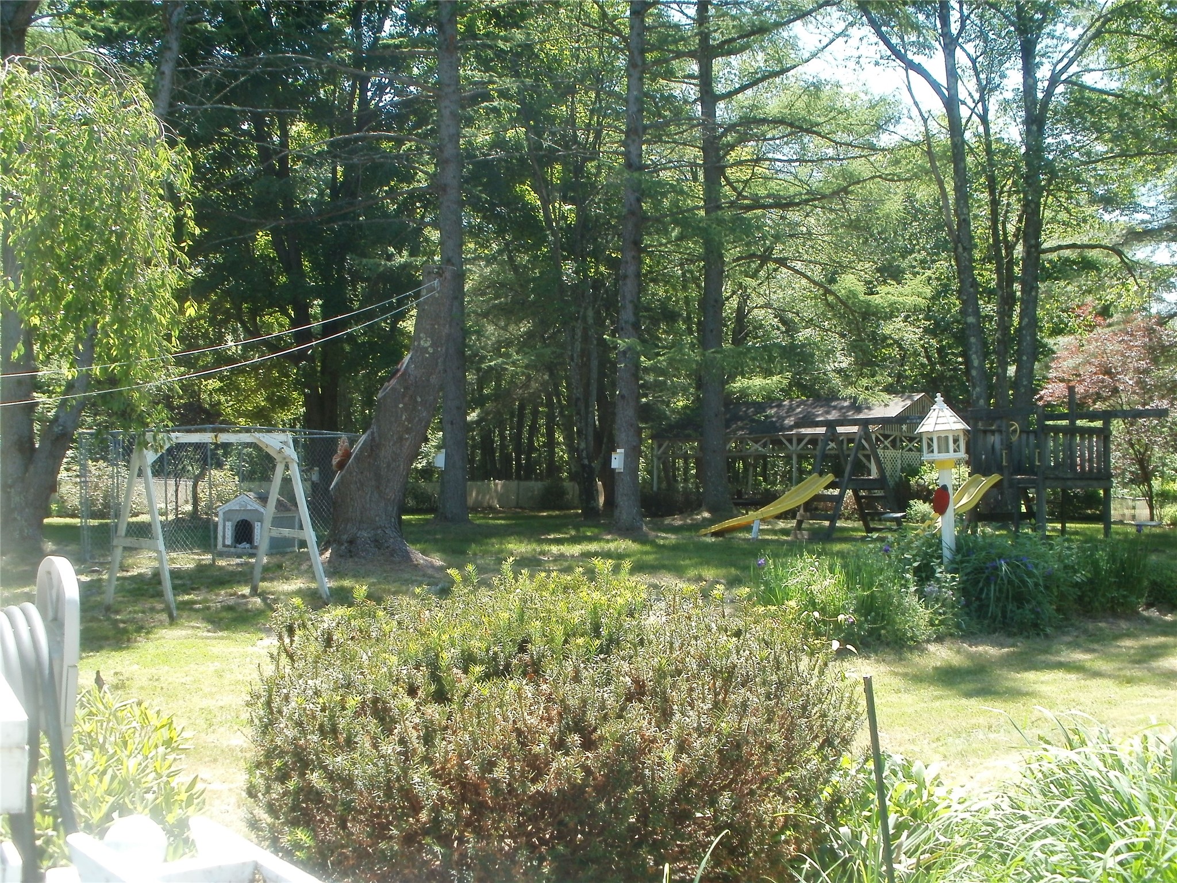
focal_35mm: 36
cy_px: 442
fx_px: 1224
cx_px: 588
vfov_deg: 39.7
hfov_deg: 51.4
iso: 100
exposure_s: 1/60
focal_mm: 6.3
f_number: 5.6
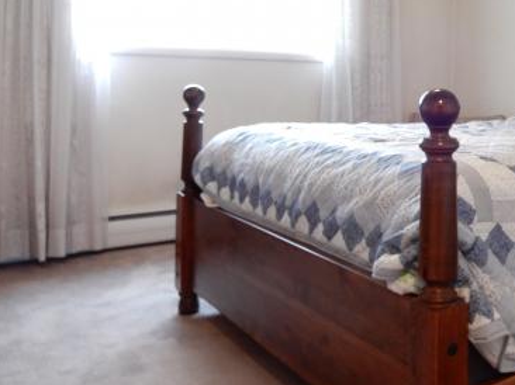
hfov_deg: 41.8
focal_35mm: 42
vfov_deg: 33.8
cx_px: 446
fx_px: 624
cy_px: 107
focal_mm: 4.3
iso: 400
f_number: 3.4
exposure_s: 1/13
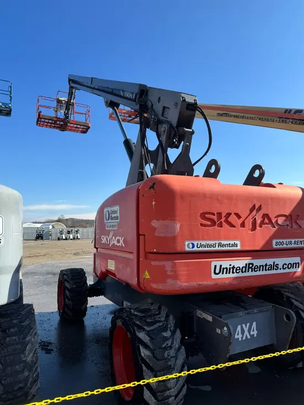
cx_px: 152
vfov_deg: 71.6
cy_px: 202
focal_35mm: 24
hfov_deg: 56.8
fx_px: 281
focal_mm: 6.76
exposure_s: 1/3597
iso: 80
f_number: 1.78
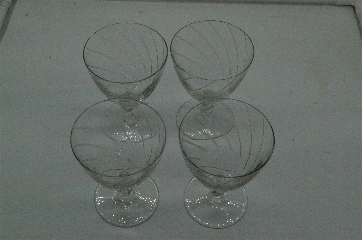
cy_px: 120
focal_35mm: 39
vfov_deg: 34.1
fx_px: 392
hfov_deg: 49.6
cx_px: 181
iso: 1600
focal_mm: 26
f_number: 11
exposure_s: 1/1000
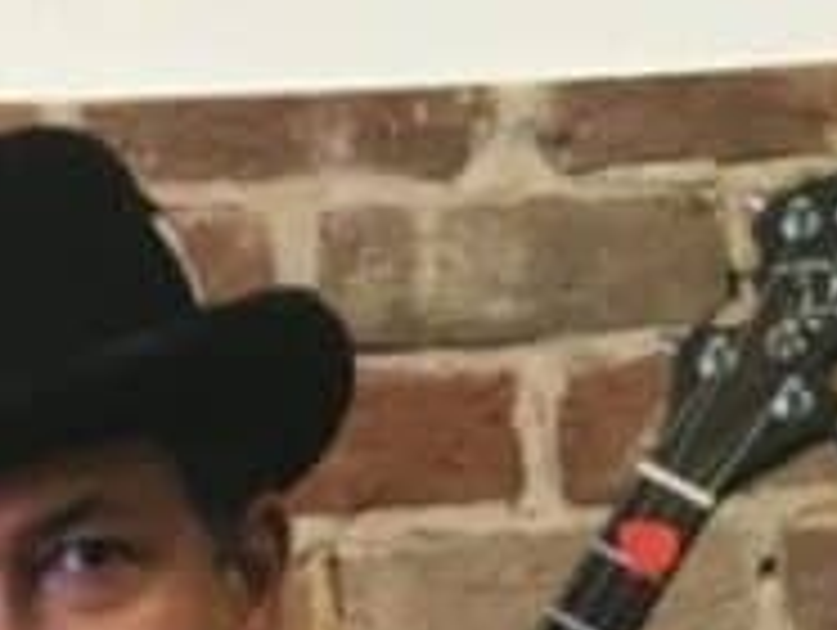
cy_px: 1514
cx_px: -572
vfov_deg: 9.5
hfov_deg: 13.0
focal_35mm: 140
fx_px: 3390
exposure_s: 1/33
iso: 160
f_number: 2.2
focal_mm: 4.15
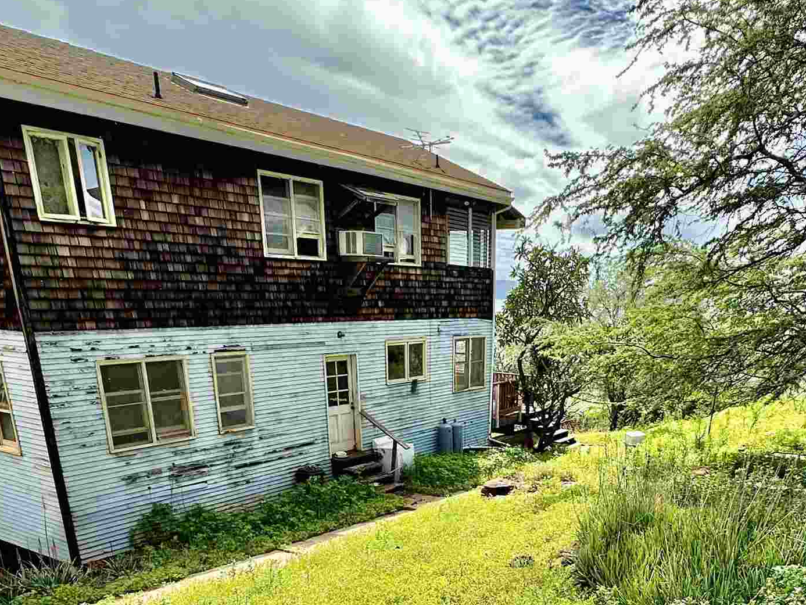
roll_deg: -0.9
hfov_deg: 57.8
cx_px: 487
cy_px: 578
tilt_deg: -23.0
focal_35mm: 31
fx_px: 722
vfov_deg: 40.8
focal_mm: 2.22
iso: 50
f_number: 2.2
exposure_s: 1/1043
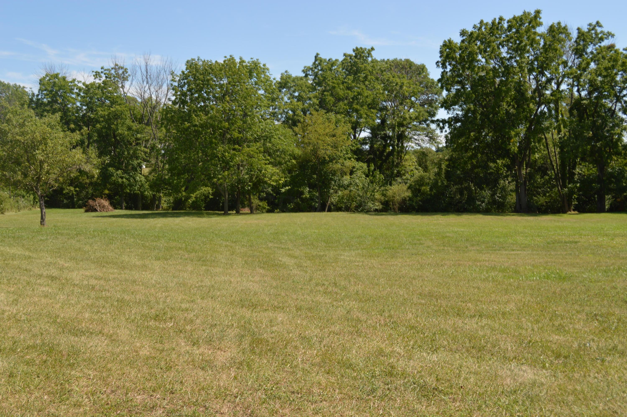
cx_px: 314
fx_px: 679
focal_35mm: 39
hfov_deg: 49.6
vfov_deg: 34.1
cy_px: 208
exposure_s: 1/200
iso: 100
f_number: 7.1
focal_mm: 26
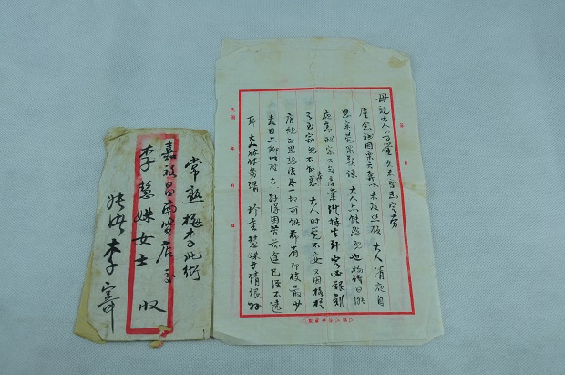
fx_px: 940
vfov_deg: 22.5
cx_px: 282
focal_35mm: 60
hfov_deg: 33.5
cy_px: 188
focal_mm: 40
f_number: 9
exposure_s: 1/50
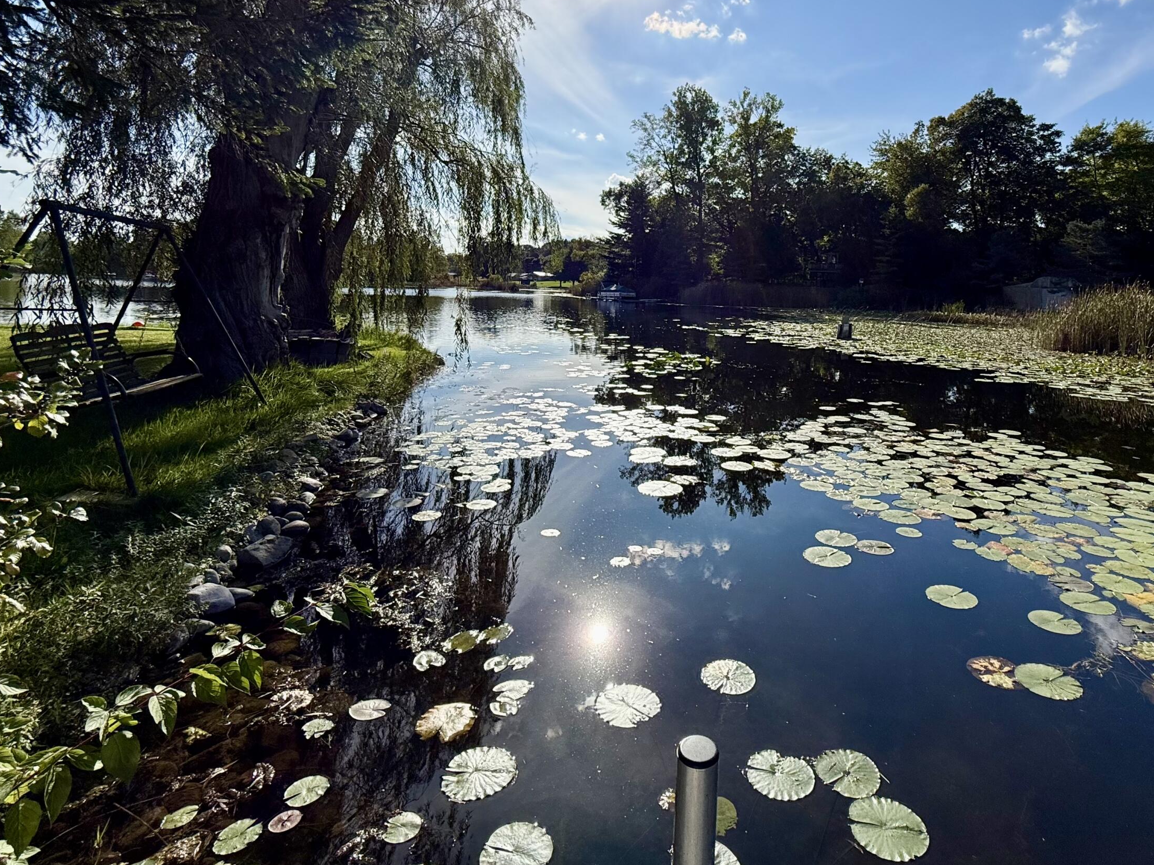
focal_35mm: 19
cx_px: 668
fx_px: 633
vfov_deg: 66.8
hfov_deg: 84.0
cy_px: 287
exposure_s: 1/4149
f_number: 2.2
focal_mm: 2.22
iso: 50
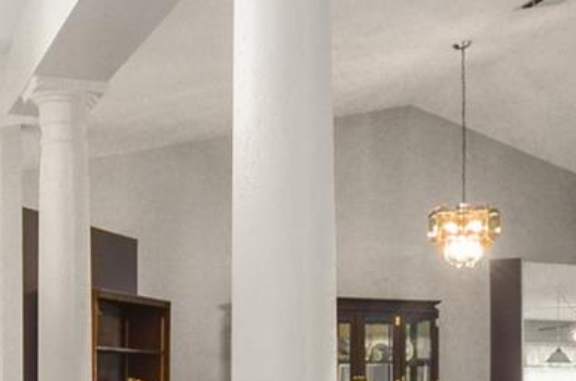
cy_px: 380
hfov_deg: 32.4
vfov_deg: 21.1
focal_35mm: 62
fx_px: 990
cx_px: 259
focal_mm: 10
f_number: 8
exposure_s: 1/5
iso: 200
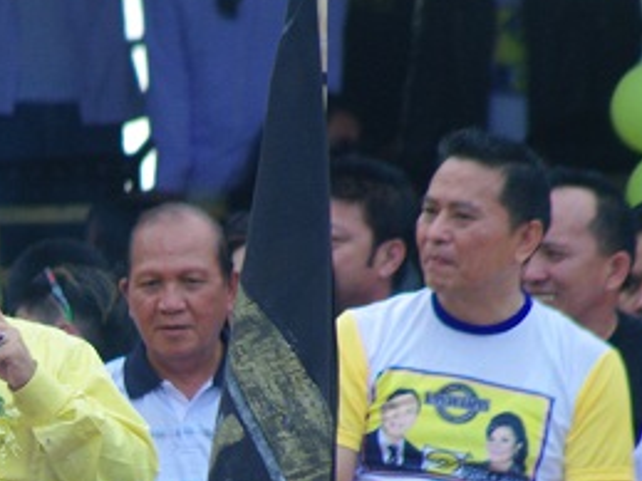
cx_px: 40
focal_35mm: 1003
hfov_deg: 2.0
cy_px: 379
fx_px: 18593
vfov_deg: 1.5
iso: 320
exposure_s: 1/40
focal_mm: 300
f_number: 6.3
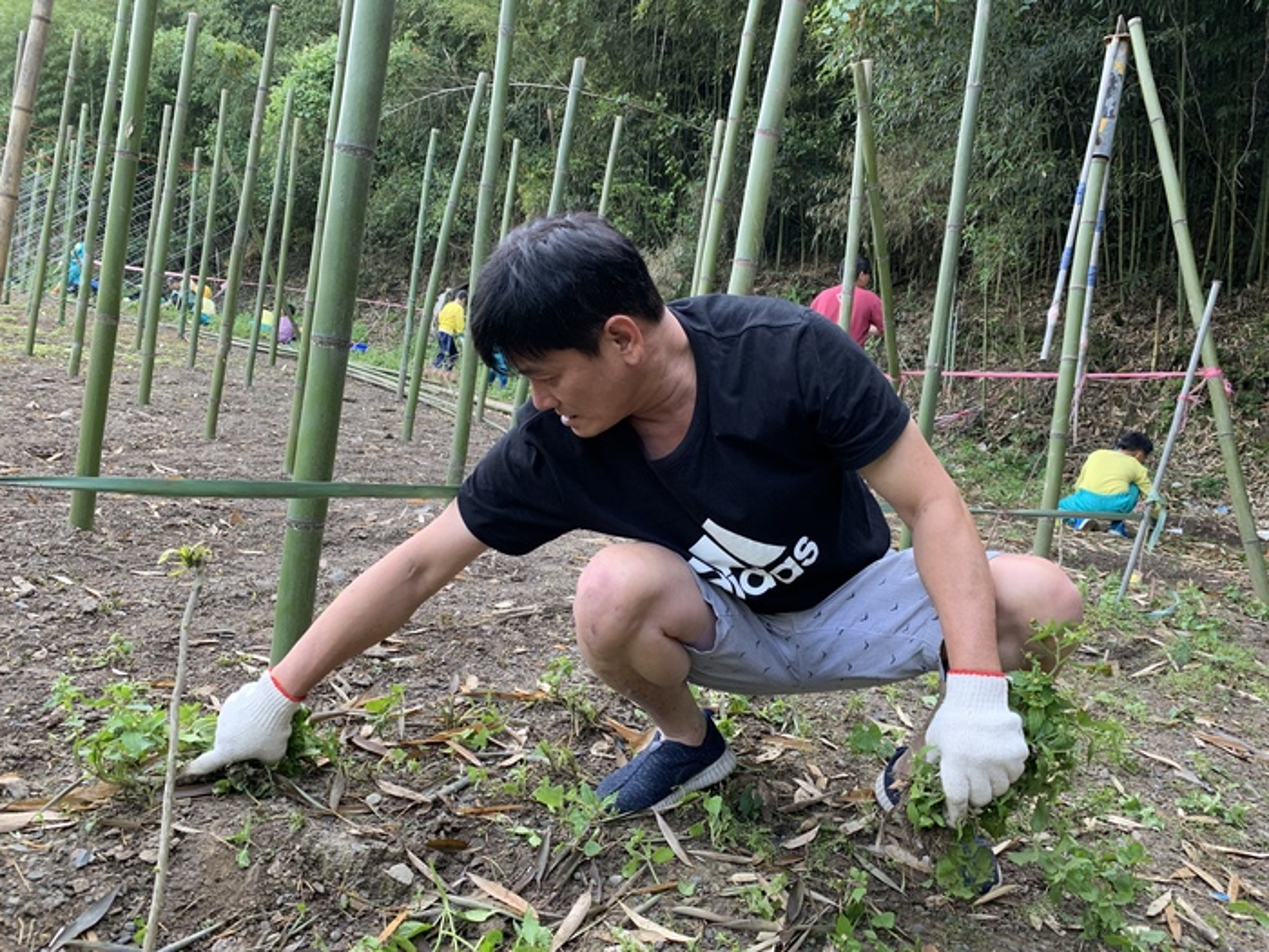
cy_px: 476
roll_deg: -10.9
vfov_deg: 53.1
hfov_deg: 67.3
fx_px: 953
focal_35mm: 26
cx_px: 634
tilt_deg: +0.3
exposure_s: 1/121
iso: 80
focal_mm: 4.25
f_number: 1.8
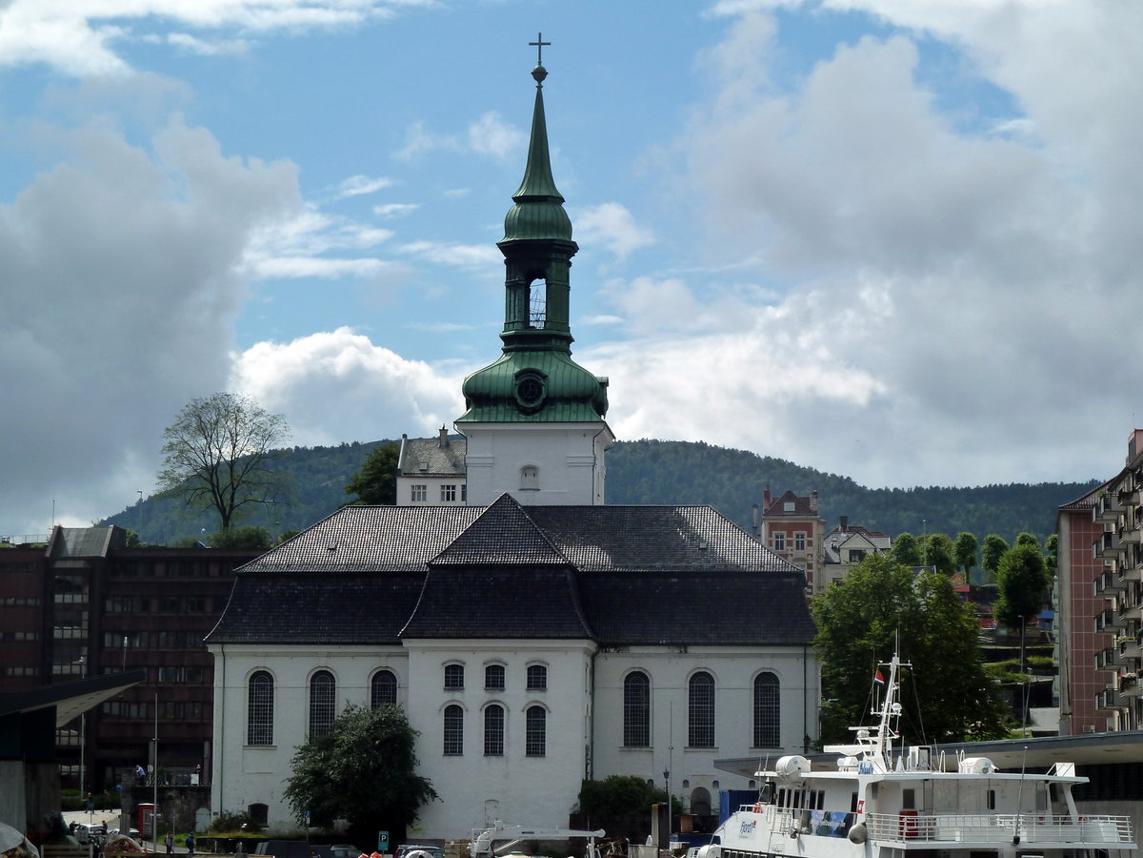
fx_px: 3434
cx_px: 572
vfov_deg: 14.2
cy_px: 429
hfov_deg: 18.9
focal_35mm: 104
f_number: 5.6
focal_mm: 17
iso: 125
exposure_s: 1/800
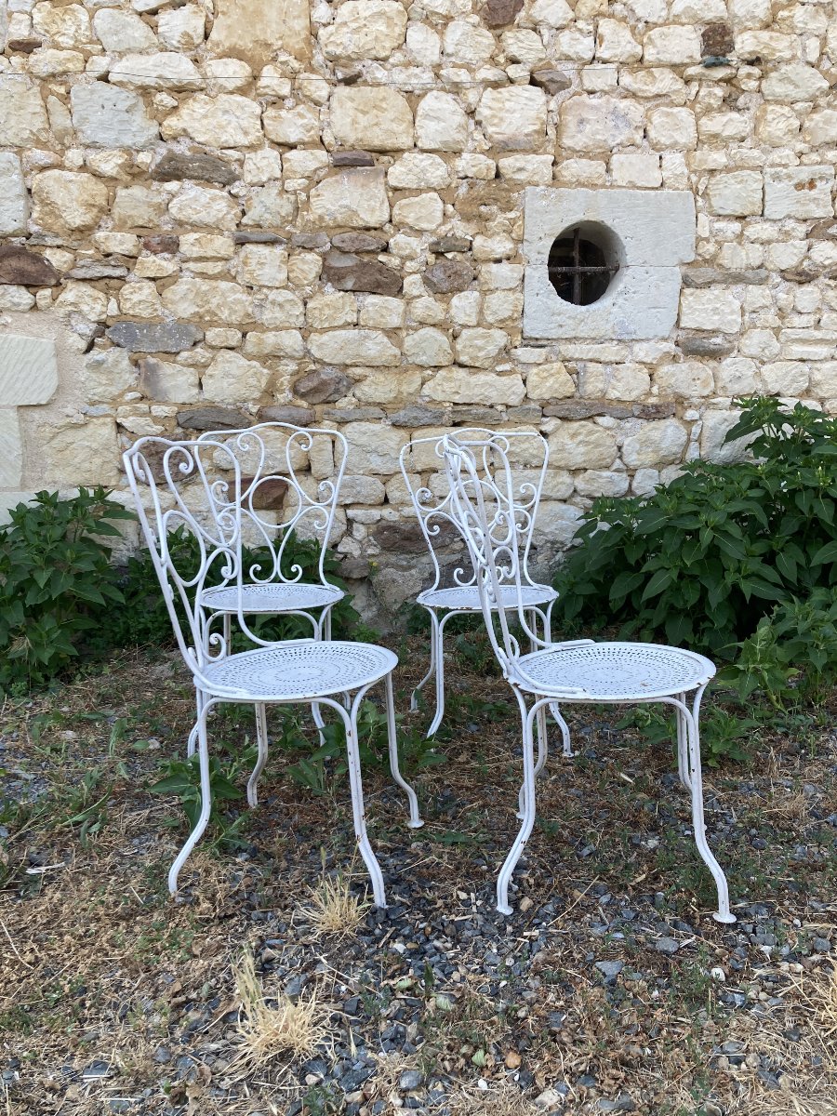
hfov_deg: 49.7
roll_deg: -0.5
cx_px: 418
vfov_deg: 63.4
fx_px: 903
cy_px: 558
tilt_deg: -7.0
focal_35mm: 28
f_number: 1.8
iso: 20
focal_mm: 3.99
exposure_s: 1/131
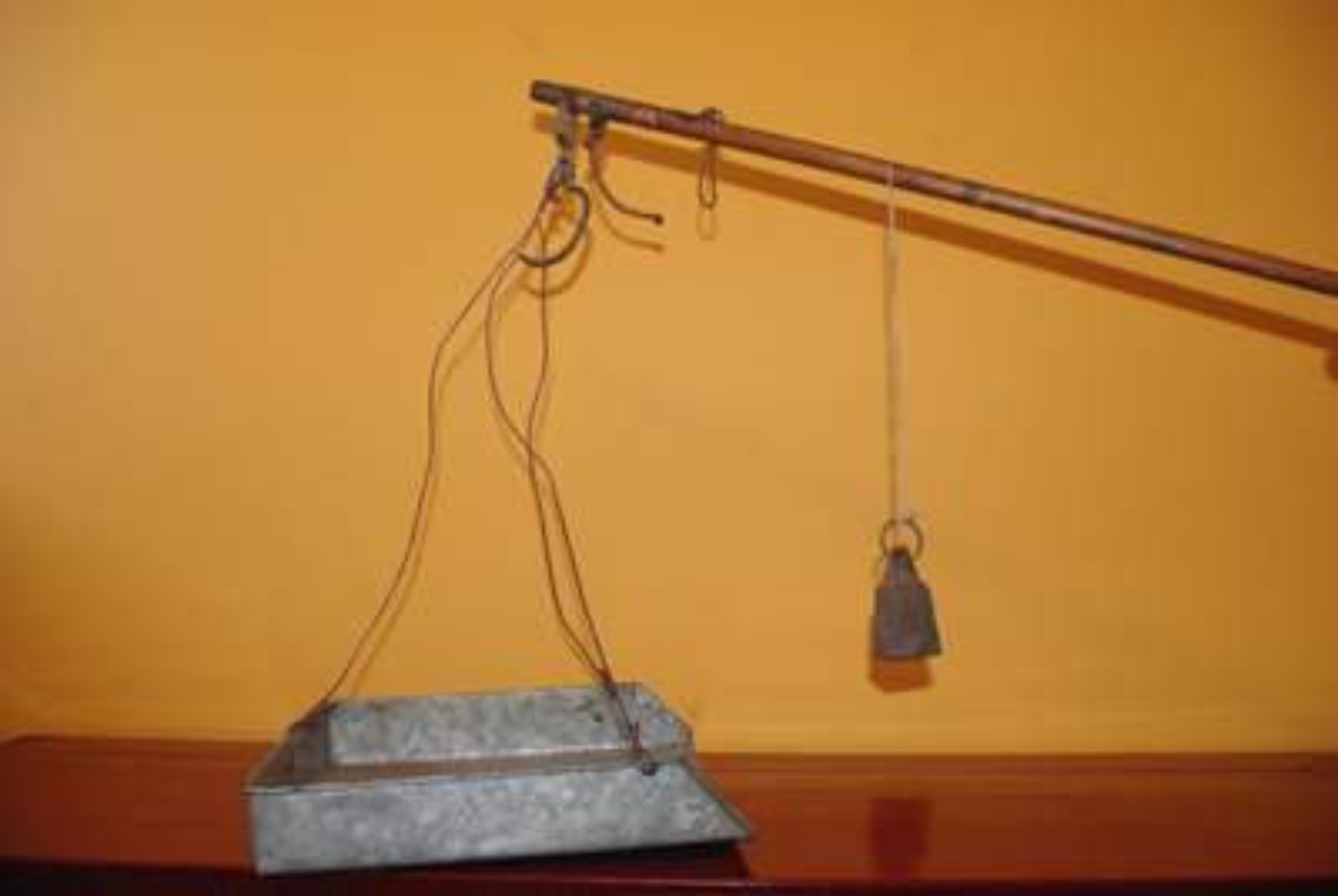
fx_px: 1005
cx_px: 669
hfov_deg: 67.3
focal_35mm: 27
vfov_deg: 48.1
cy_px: 448
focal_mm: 18
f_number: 8
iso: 1600
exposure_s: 1/30
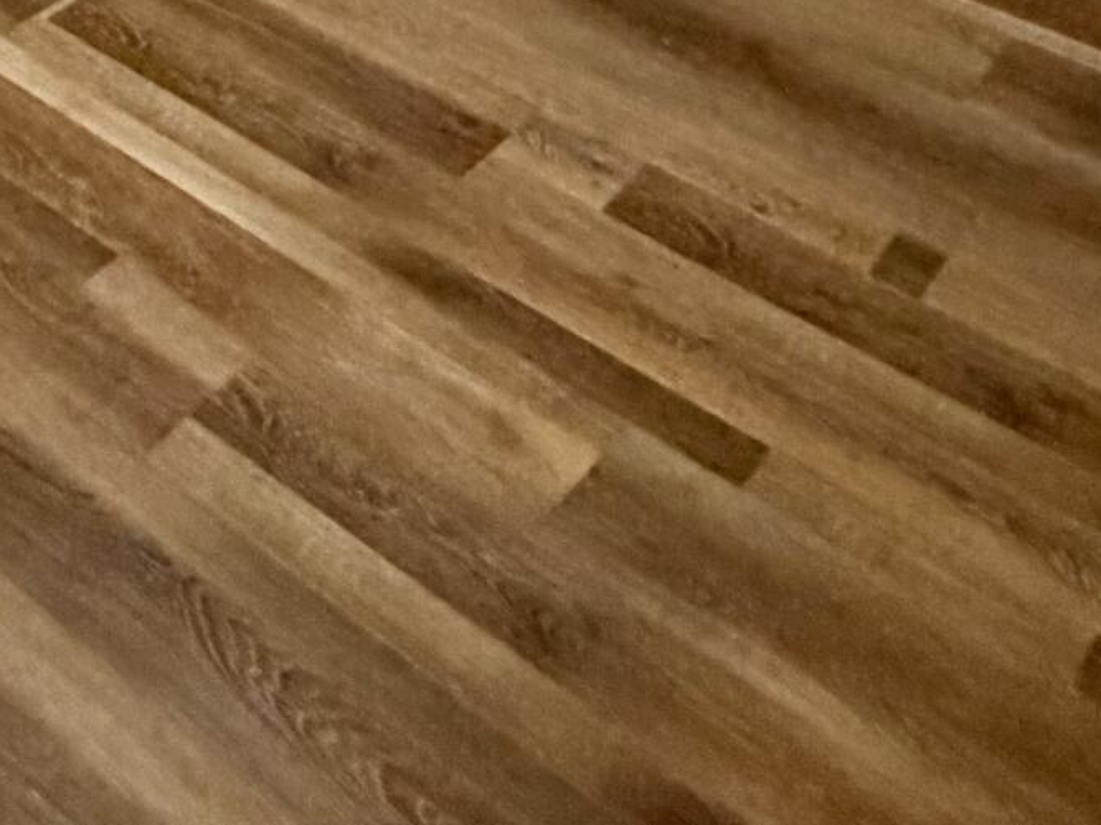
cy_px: -1030
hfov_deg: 28.8
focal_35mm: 63
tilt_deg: -5.3
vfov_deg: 15.6
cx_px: 5
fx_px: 2003
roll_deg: +0.1
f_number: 2.2
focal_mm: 2.22
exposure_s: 1/60
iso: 320
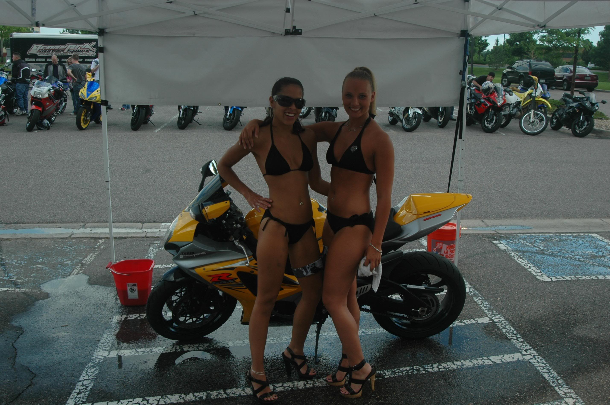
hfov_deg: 53.2
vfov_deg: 36.8
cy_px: 202
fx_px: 609
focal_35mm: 36
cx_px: 305
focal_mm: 24
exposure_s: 1/125
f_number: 6.3
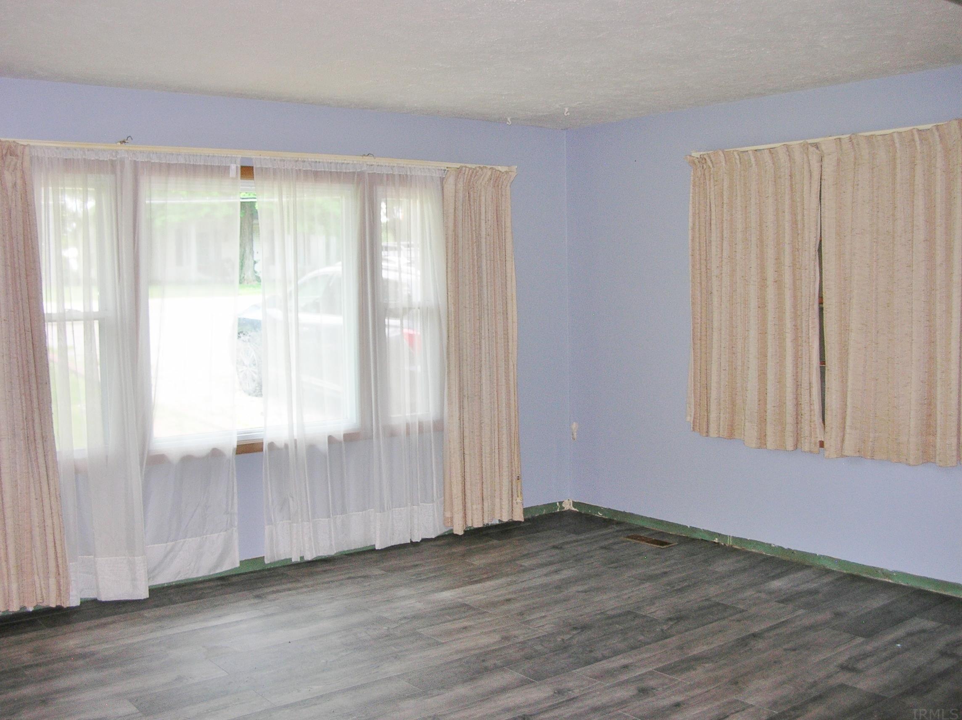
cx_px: 481
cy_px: 360
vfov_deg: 39.6
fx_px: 1000
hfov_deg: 51.4
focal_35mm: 36
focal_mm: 6
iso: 50
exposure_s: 1/30
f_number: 2.7
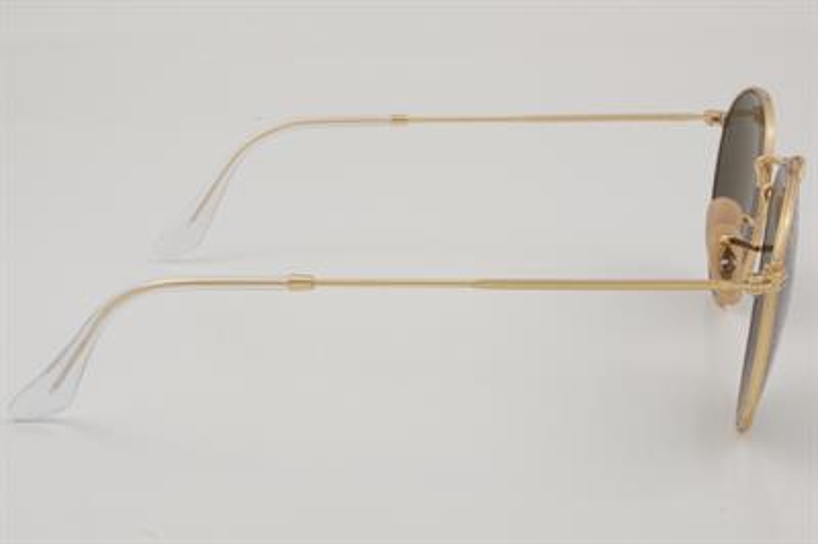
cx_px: 409
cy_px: 272
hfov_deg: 27.0
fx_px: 1703
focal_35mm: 75
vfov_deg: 18.2
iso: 100
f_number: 32
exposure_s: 1/3
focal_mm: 50
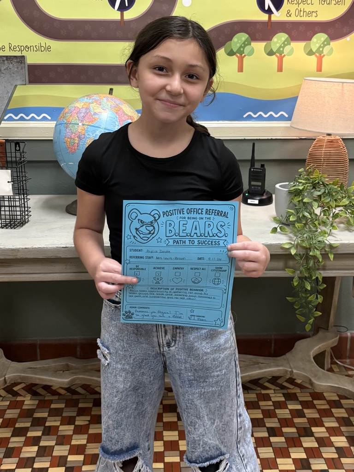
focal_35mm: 26
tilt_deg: -12.2
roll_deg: -0.3
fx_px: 355
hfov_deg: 53.1
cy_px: 236
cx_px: 177
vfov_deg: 67.3
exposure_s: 1/60
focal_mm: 5.96
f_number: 1.6
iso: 250
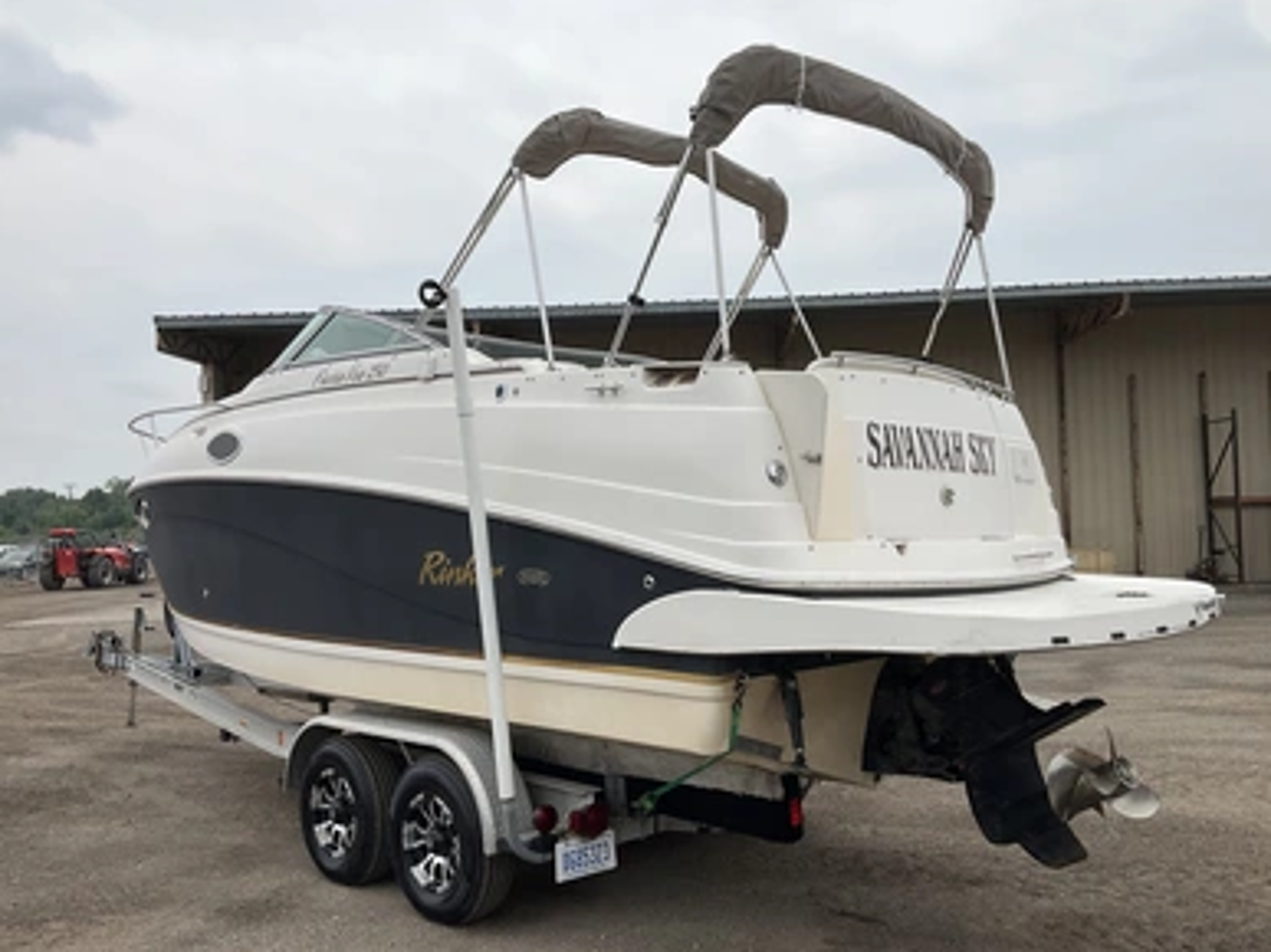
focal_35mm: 30
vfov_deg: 46.8
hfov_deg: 60.0
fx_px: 1101
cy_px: 483
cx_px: 654
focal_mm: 3
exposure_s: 1/3125
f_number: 1.8
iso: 25
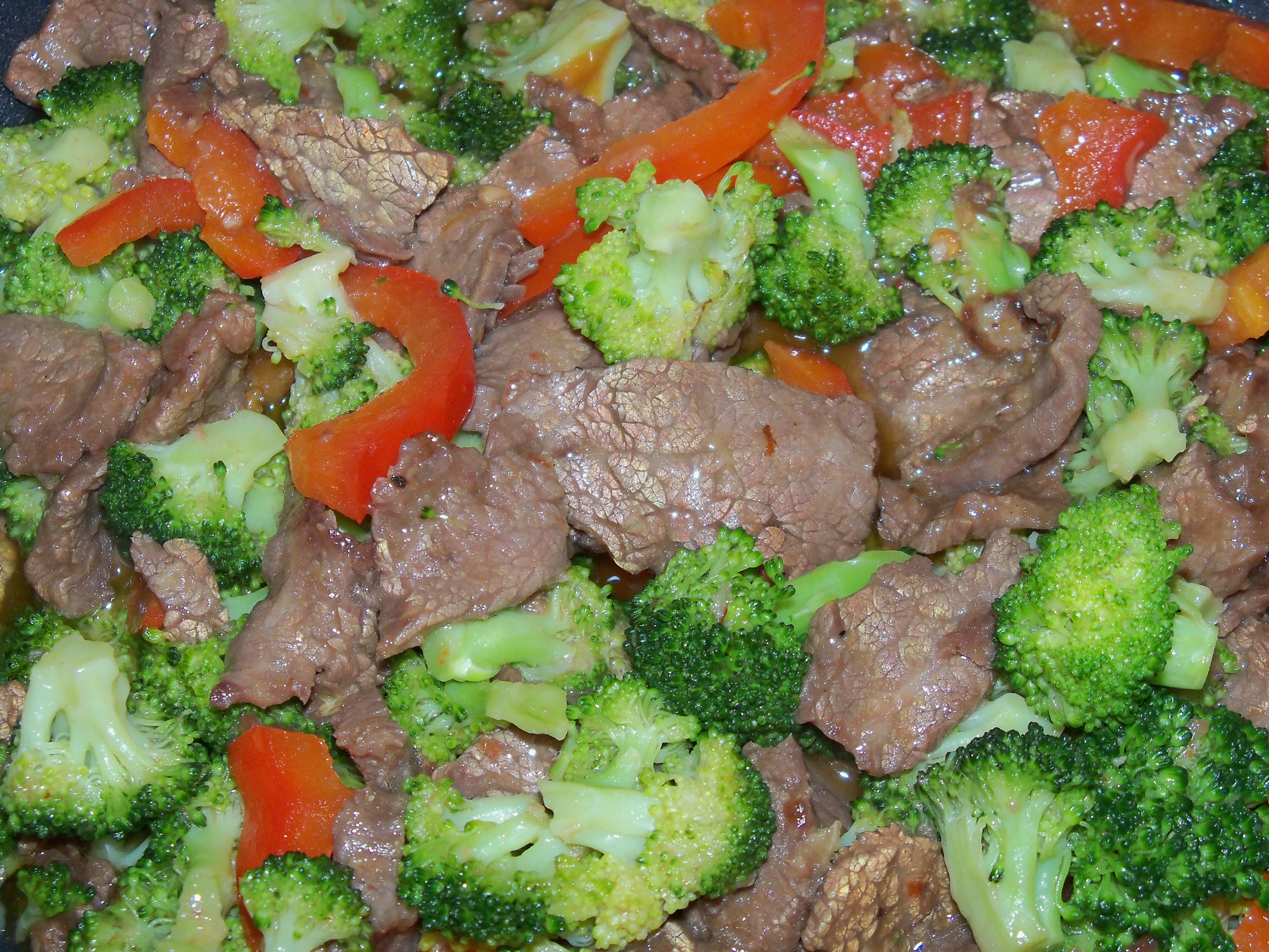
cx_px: 634
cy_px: 476
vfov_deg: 24.8
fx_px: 2163
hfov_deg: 32.7
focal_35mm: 59
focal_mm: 10.5
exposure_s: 1/30
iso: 200
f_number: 4
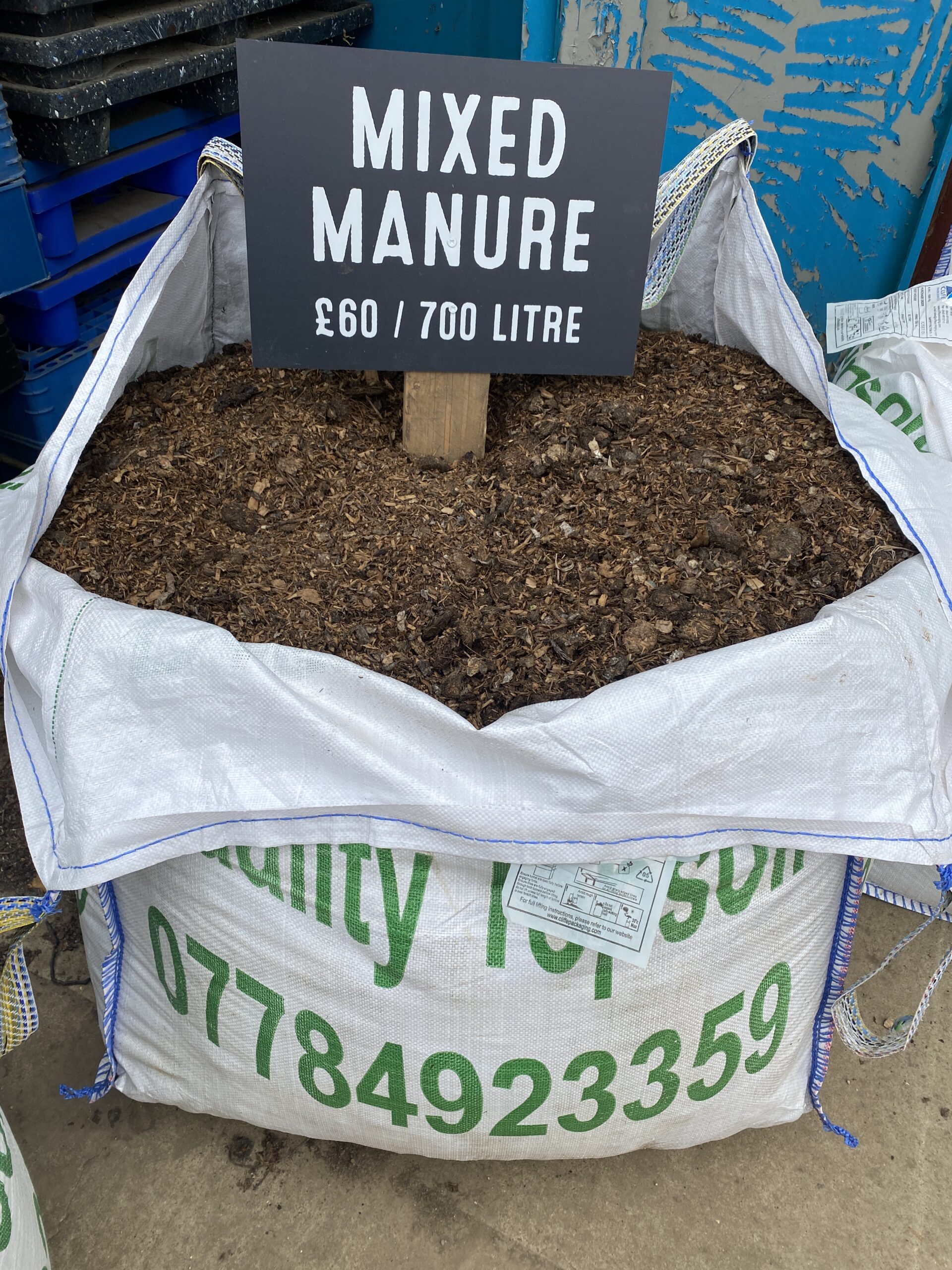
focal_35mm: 26
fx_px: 953
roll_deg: -0.6
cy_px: 635
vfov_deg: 67.3
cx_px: 476
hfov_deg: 53.1
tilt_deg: -43.8
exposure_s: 1/1779
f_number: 1.8
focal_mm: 4.25
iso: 32
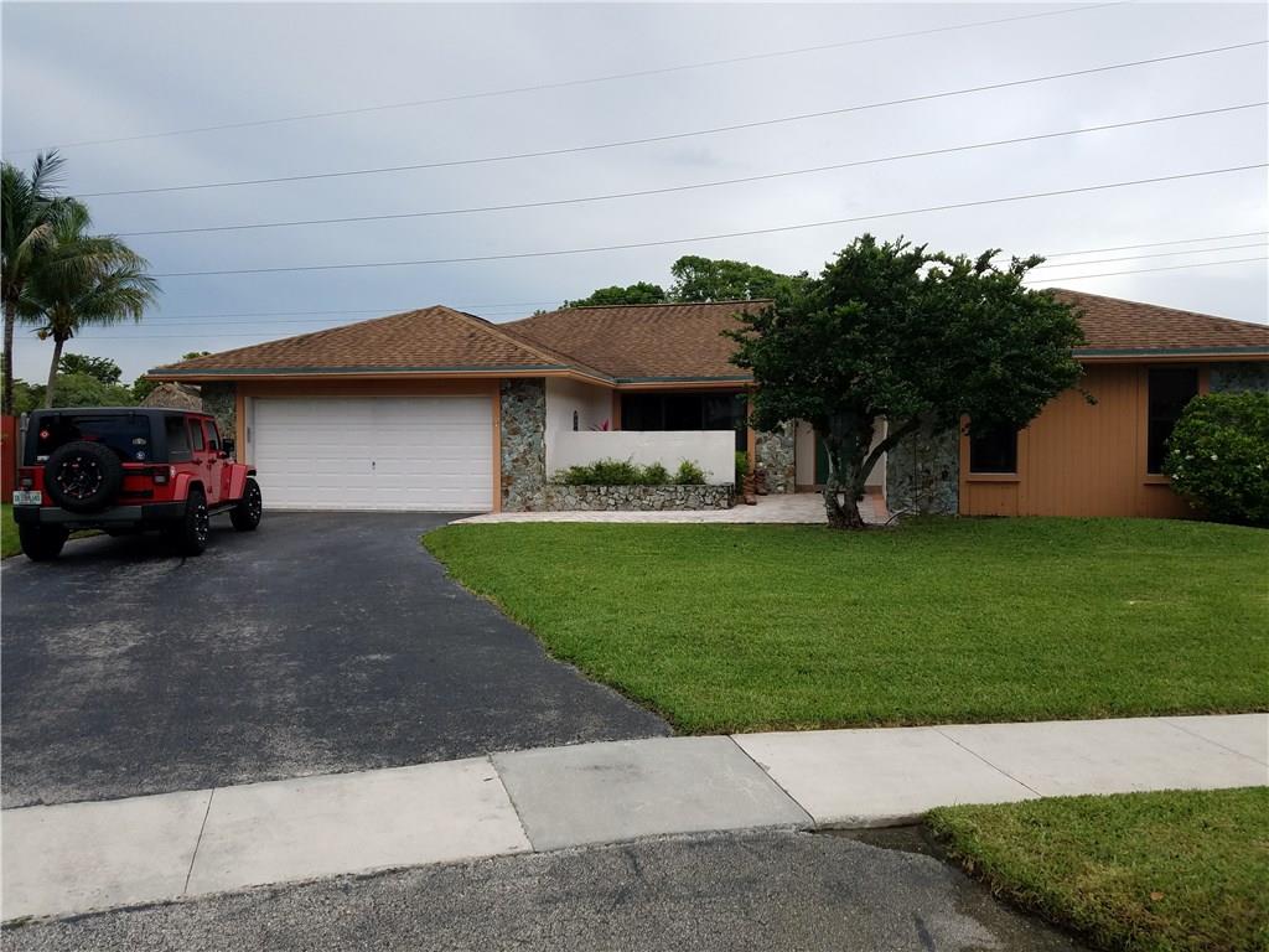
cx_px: 634
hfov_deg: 67.3
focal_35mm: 26
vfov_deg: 53.1
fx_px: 953
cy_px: 476
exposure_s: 1/2184
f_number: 1.7
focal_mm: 4.2
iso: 50
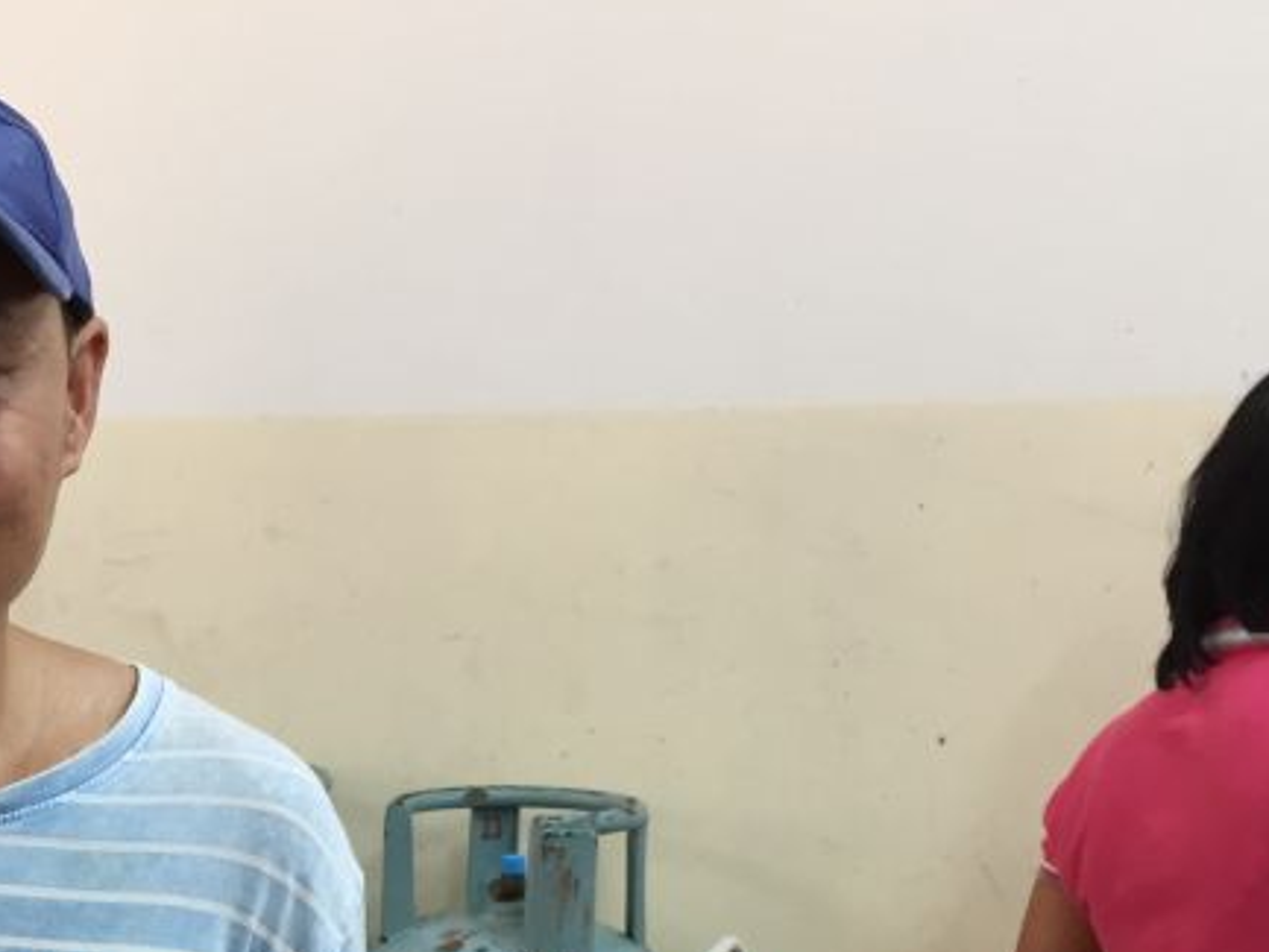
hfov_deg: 26.8
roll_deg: -0.4
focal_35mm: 67
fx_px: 2457
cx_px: -97
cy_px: 1063
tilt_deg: -14.8
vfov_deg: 20.8
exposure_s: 1/33
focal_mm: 4.15
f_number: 2.2
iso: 100
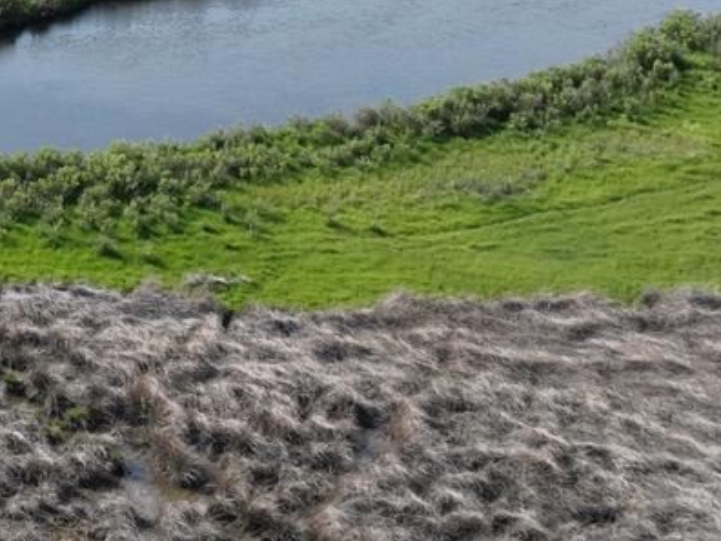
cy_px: 47
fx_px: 2583
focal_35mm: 124
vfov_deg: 11.9
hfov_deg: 14.1
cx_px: -588
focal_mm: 12.29
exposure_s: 1/3200
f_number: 2.8
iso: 230
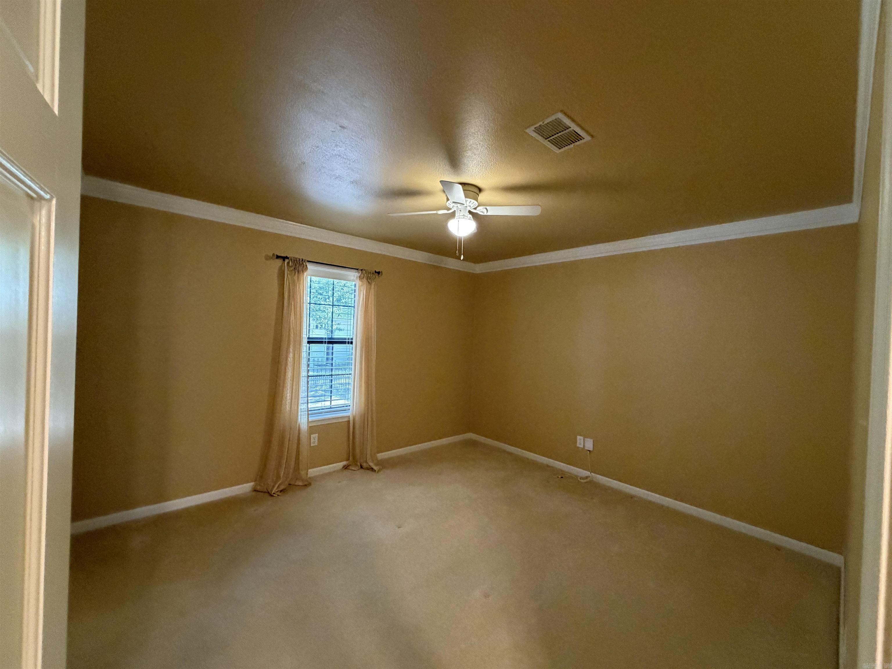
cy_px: 334
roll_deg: -1.9
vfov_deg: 85.7
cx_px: 446
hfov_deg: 102.1
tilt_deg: -0.5
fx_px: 361
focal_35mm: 14
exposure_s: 1/60
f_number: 2.2
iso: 500
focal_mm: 2.22
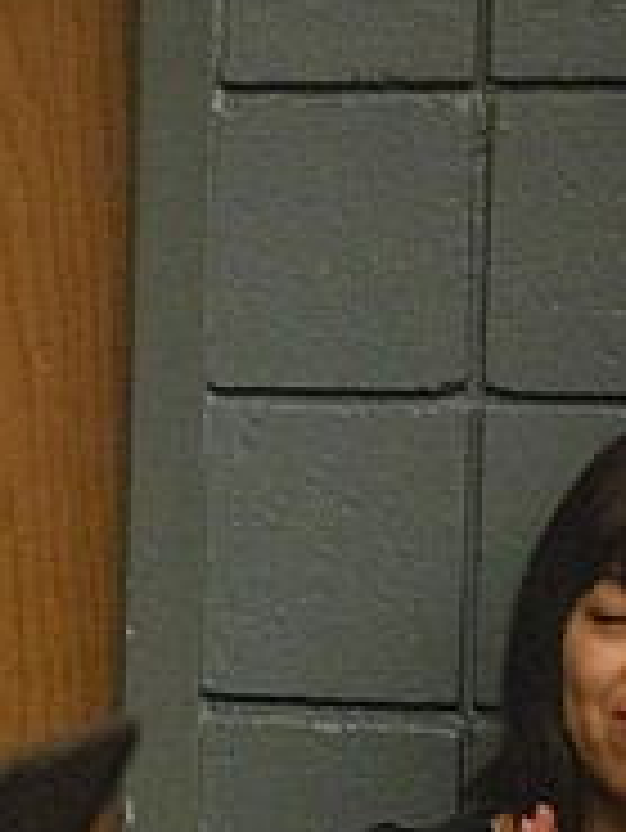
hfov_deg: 8.9
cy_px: 569
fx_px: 3781
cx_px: -658
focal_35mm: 157
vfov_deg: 12.6
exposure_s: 1/500
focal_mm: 52
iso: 10000
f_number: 4
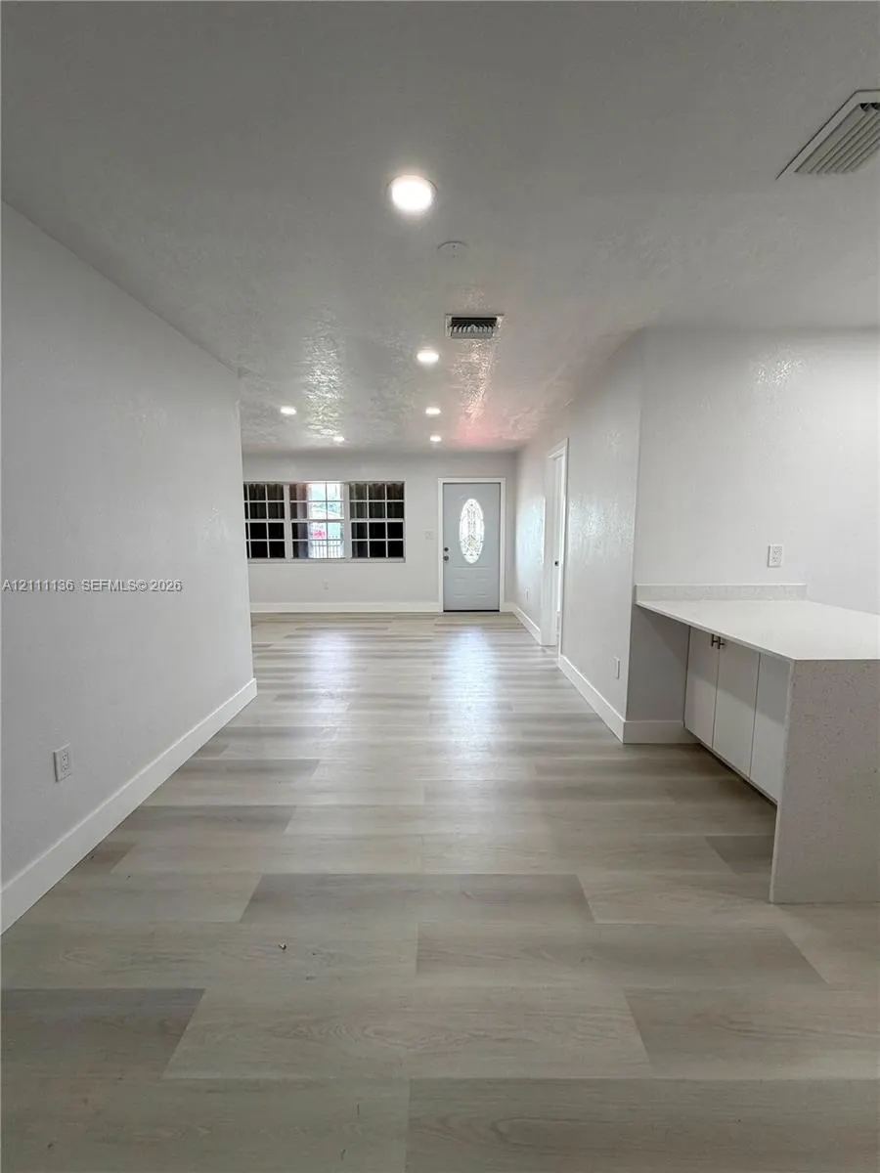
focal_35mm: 14
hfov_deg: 85.7
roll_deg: +0.6
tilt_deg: -6.7
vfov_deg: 102.1
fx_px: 475
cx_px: 440
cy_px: 586
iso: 125
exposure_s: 1/120
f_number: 2.2
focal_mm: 2.22
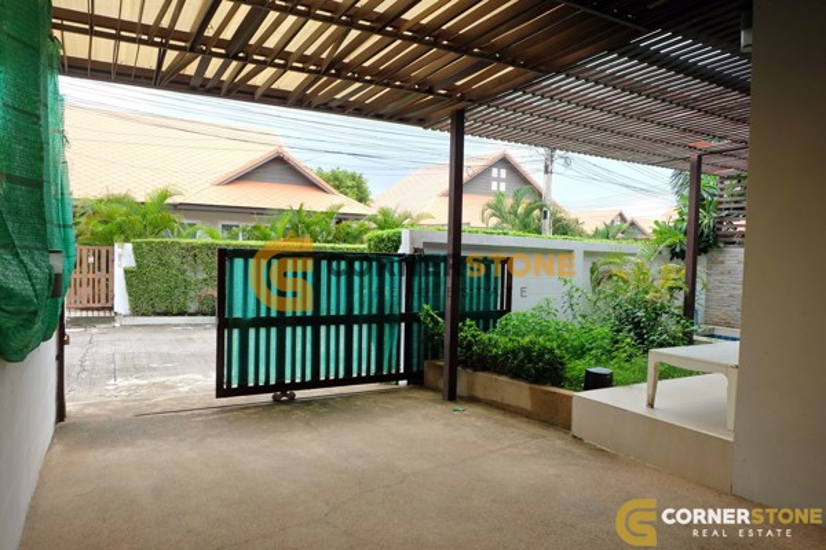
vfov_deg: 53.1
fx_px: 551
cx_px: 413
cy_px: 275
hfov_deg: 73.7
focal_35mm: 24
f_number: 5.6
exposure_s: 1/140
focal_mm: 16
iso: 200
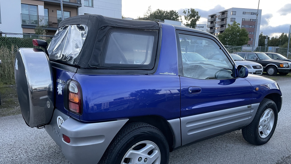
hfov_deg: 66.1
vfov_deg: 40.1
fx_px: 224
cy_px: 94
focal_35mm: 29
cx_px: 149
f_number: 1.6
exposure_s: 1/60
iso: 160
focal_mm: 4.2
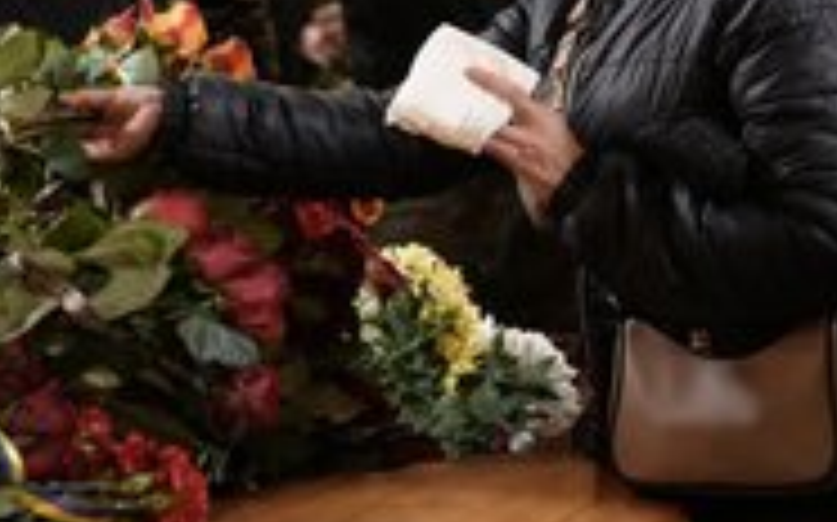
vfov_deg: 10.5
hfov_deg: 17.0
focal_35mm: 123
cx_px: 387
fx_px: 2804
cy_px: -7
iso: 3200
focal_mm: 56
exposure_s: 1/100
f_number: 2.8
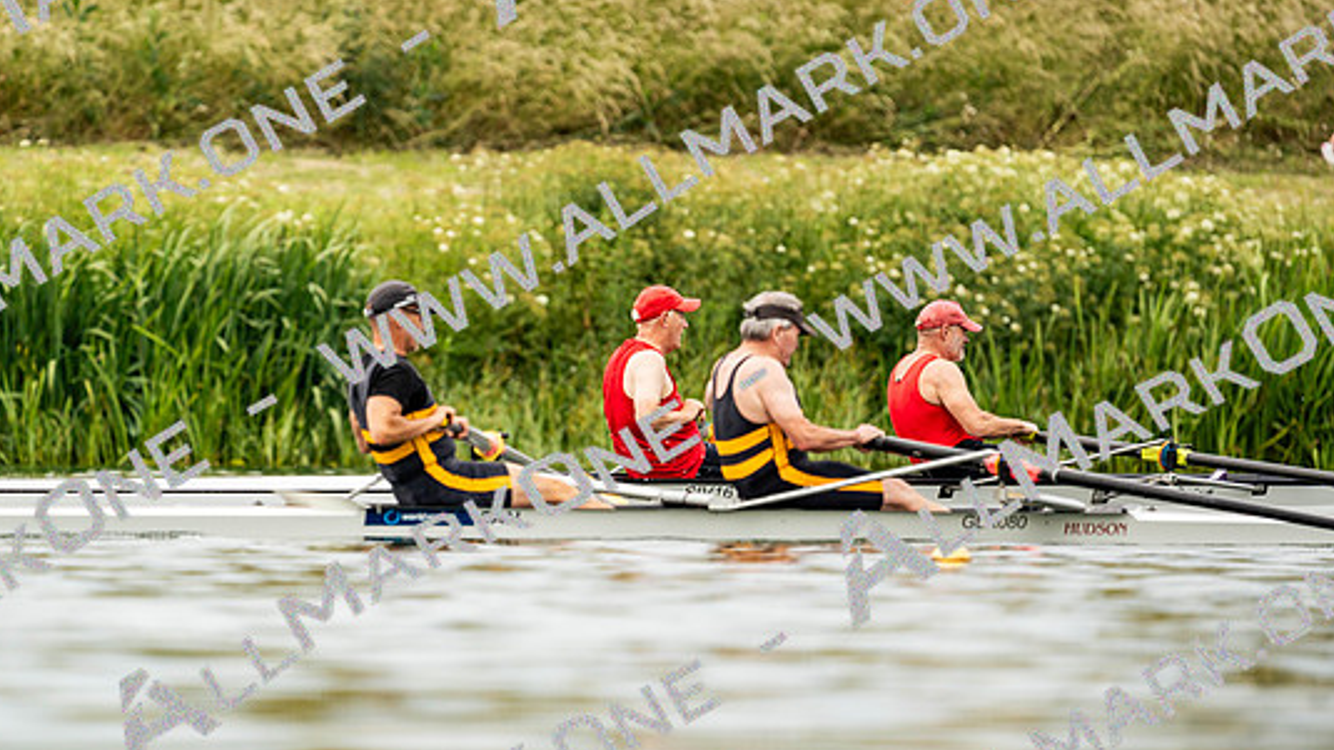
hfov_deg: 3.2
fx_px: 24090
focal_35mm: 681
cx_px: 626
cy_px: 392
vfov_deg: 1.8
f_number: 6.3
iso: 500
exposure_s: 1/2000
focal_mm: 600
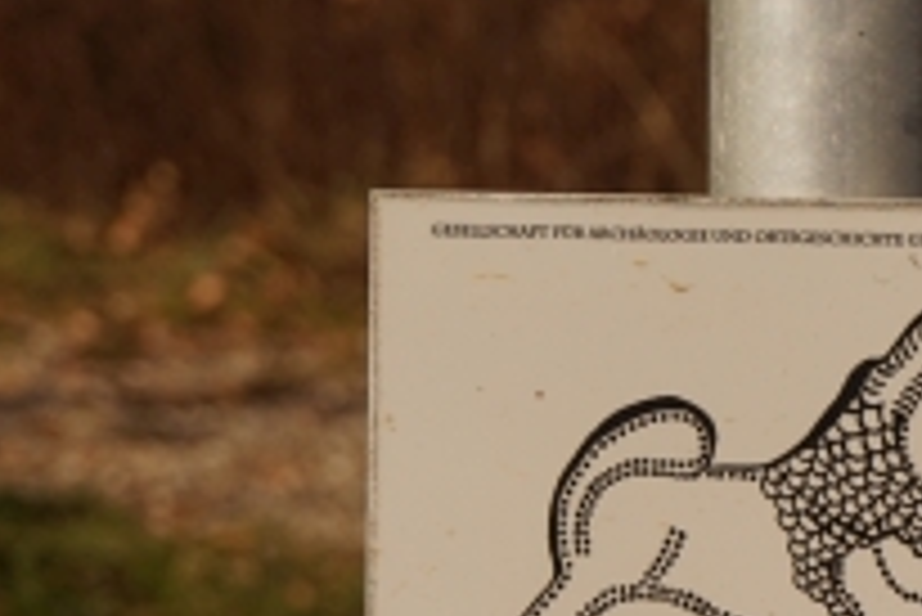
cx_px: 931
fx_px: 6125
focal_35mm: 239
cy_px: 506
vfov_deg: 5.8
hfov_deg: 8.6
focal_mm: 70
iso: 100
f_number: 9
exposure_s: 1/640
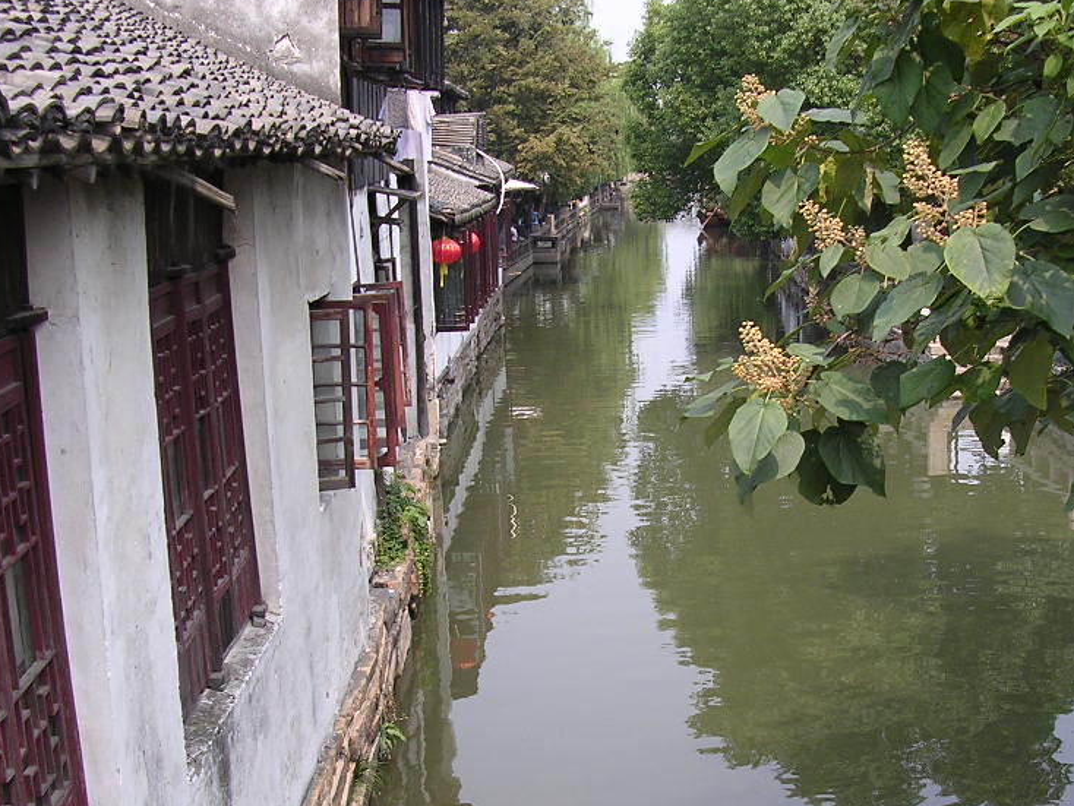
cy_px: 528
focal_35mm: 53
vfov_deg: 27.4
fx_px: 1645
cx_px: 638
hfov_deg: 36.0
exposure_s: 1/448
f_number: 2.8
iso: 100
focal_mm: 5.8
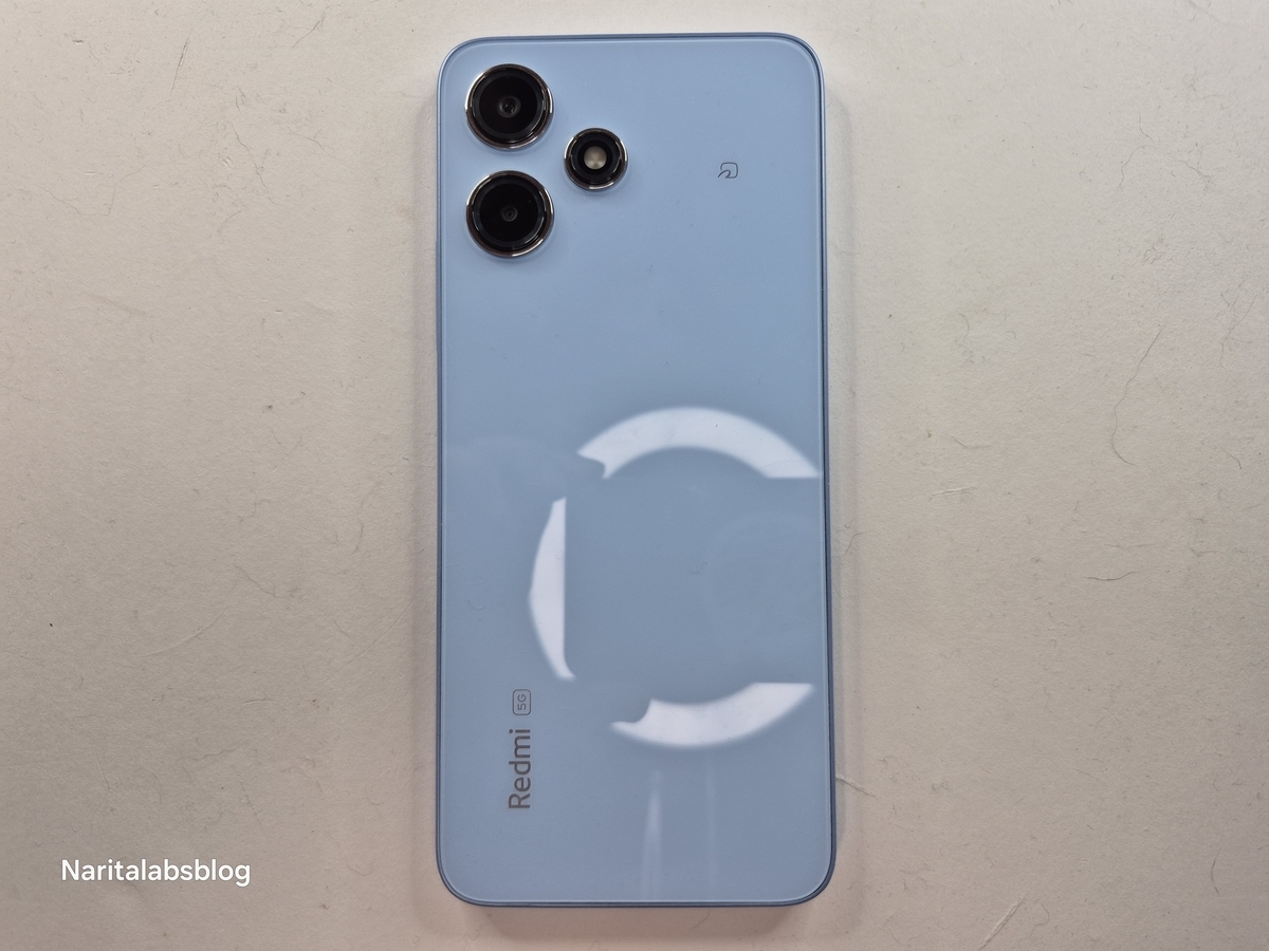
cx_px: 634
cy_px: 476
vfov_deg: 58.9
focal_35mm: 23
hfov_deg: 73.9
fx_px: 843
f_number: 1.8
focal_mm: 5.4
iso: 64
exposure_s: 1/180
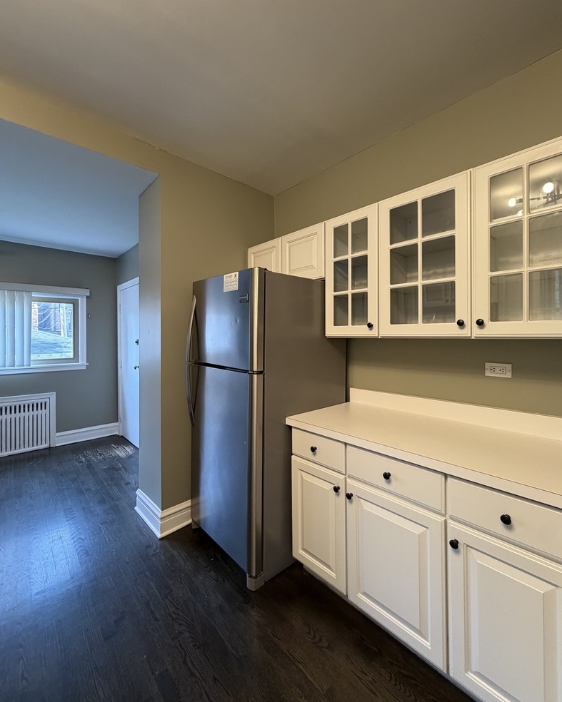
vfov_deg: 96.8
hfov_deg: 84.0
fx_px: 312
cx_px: 285
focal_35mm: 15
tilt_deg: +1.1
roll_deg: +0.8
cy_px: 337
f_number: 2.2
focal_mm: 2.22
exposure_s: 1/60
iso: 250
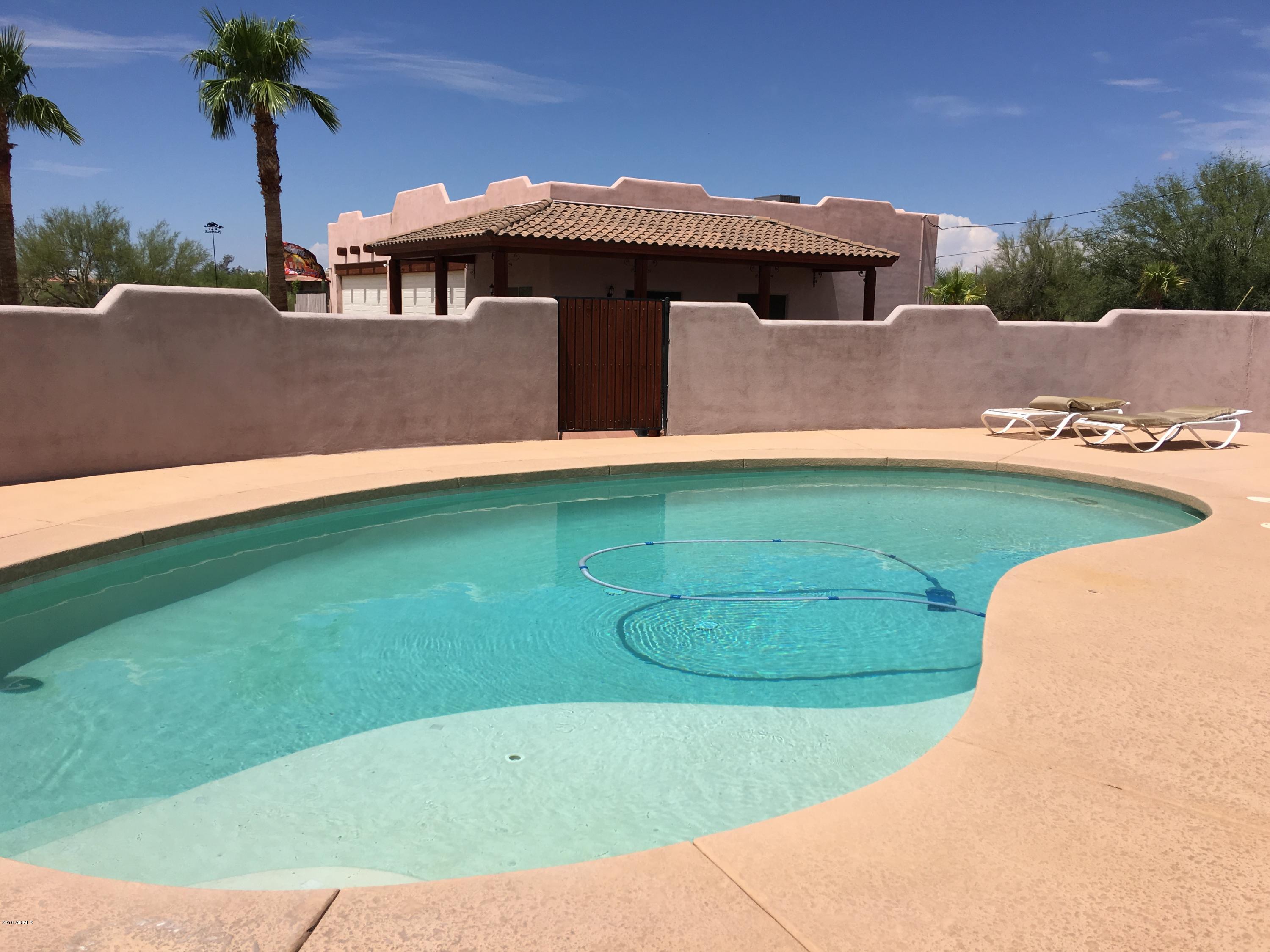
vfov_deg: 48.2
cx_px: 635
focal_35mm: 29
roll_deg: -0.1
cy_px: 476
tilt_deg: -6.9
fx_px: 1064
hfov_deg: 61.7
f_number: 2.2
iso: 25
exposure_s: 1/3077
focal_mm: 4.15
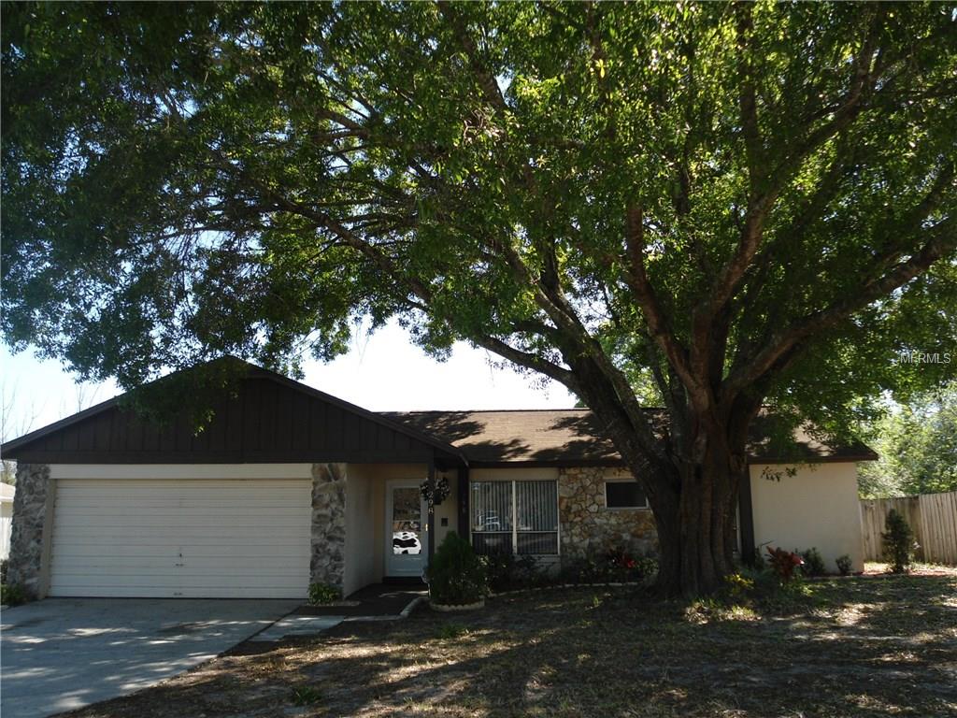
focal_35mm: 31
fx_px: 857
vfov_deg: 45.4
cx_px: 478
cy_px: 359
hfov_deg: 58.4
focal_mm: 5.6
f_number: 3
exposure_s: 1/320
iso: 80
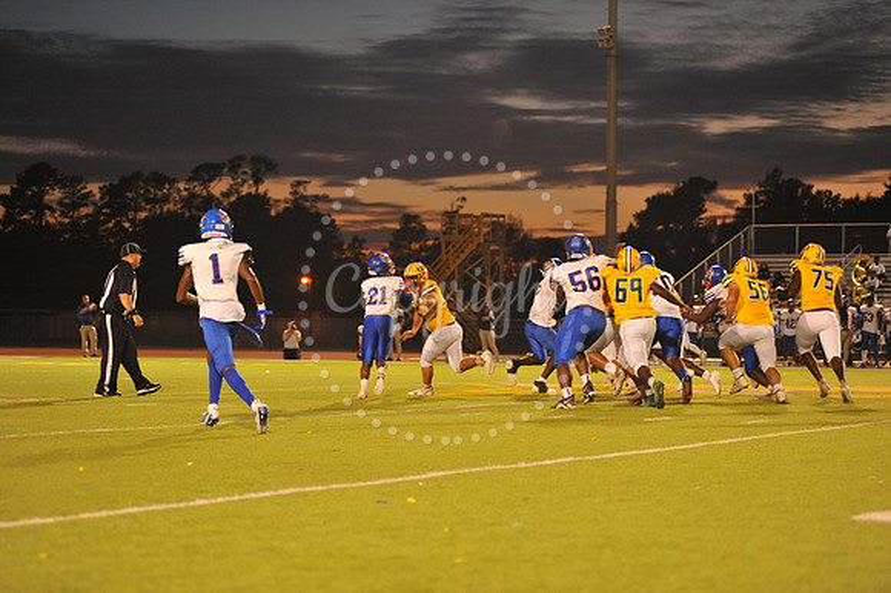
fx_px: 2276
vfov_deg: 14.8
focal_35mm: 92
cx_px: 446
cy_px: 296
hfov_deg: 22.2
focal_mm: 92
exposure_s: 1/250
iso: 2000
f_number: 2.8
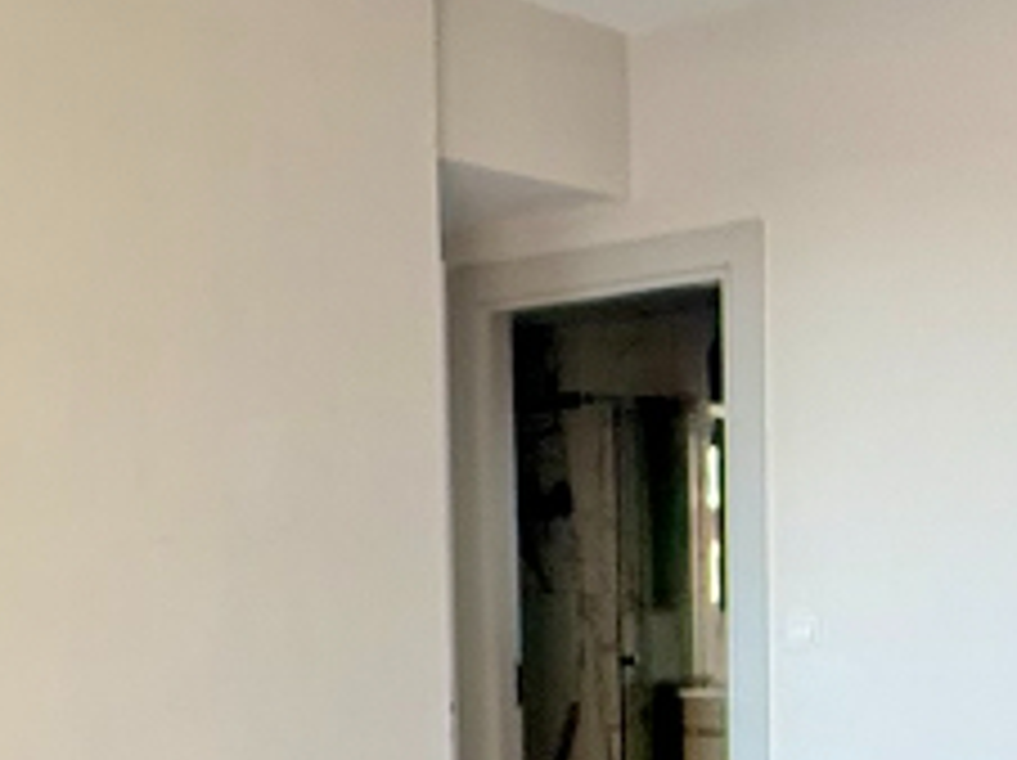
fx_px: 1820
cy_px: 747
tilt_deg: -4.8
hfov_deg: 29.9
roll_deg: +2.6
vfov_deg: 22.7
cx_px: 108
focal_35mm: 62
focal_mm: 2.22
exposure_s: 1/95
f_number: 2.2
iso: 320
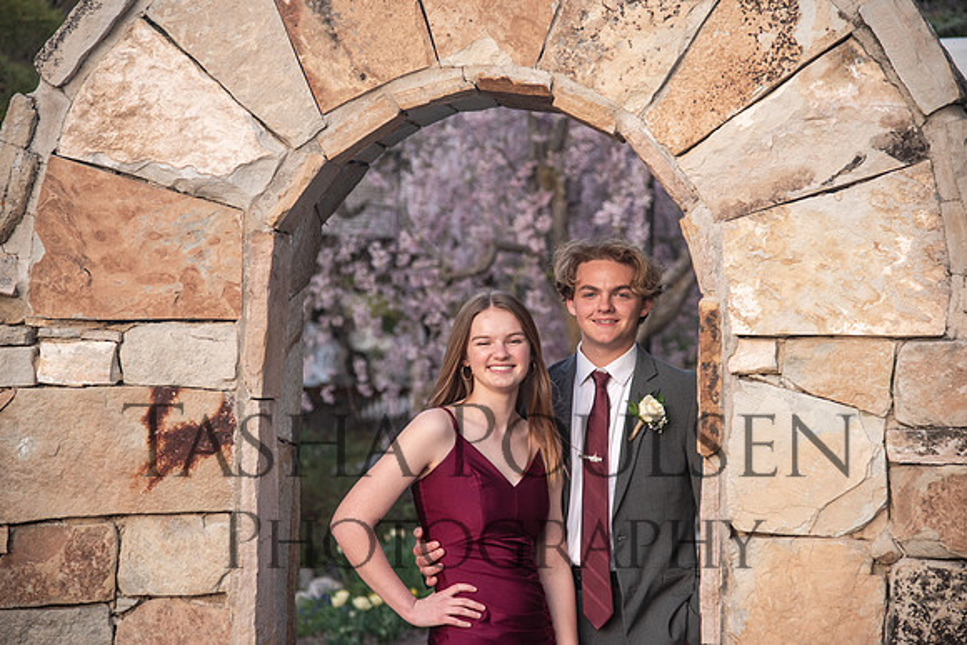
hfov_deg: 22.1
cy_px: 322
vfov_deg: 14.9
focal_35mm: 92
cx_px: 484
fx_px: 2472
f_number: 4.5
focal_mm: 92
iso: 500
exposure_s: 1/125
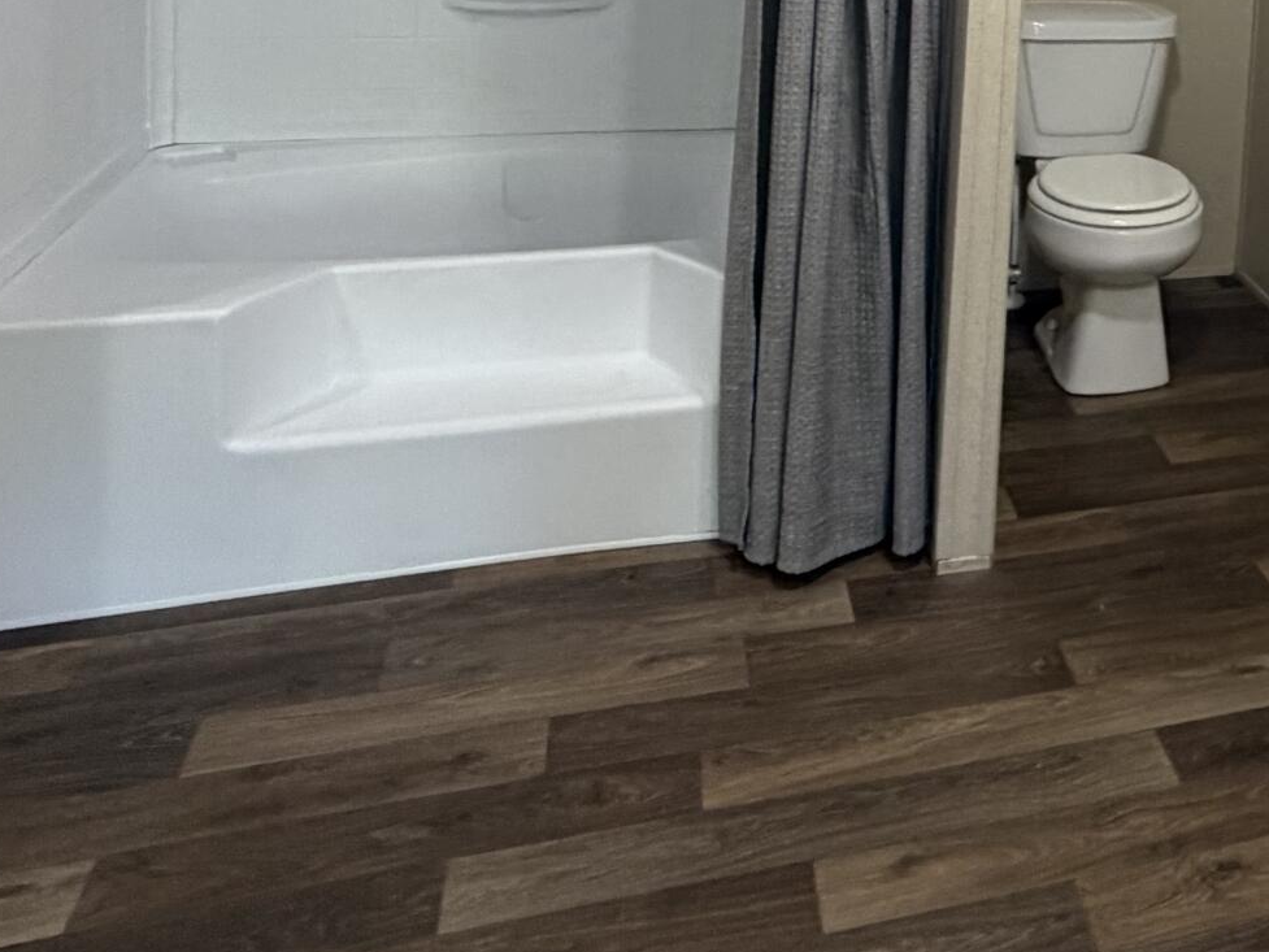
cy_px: -134
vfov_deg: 29.7
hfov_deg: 38.6
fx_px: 1577
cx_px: 1286
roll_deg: -2.7
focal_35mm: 43
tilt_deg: -3.7
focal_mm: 2.22
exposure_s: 1/60
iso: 320
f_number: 2.2
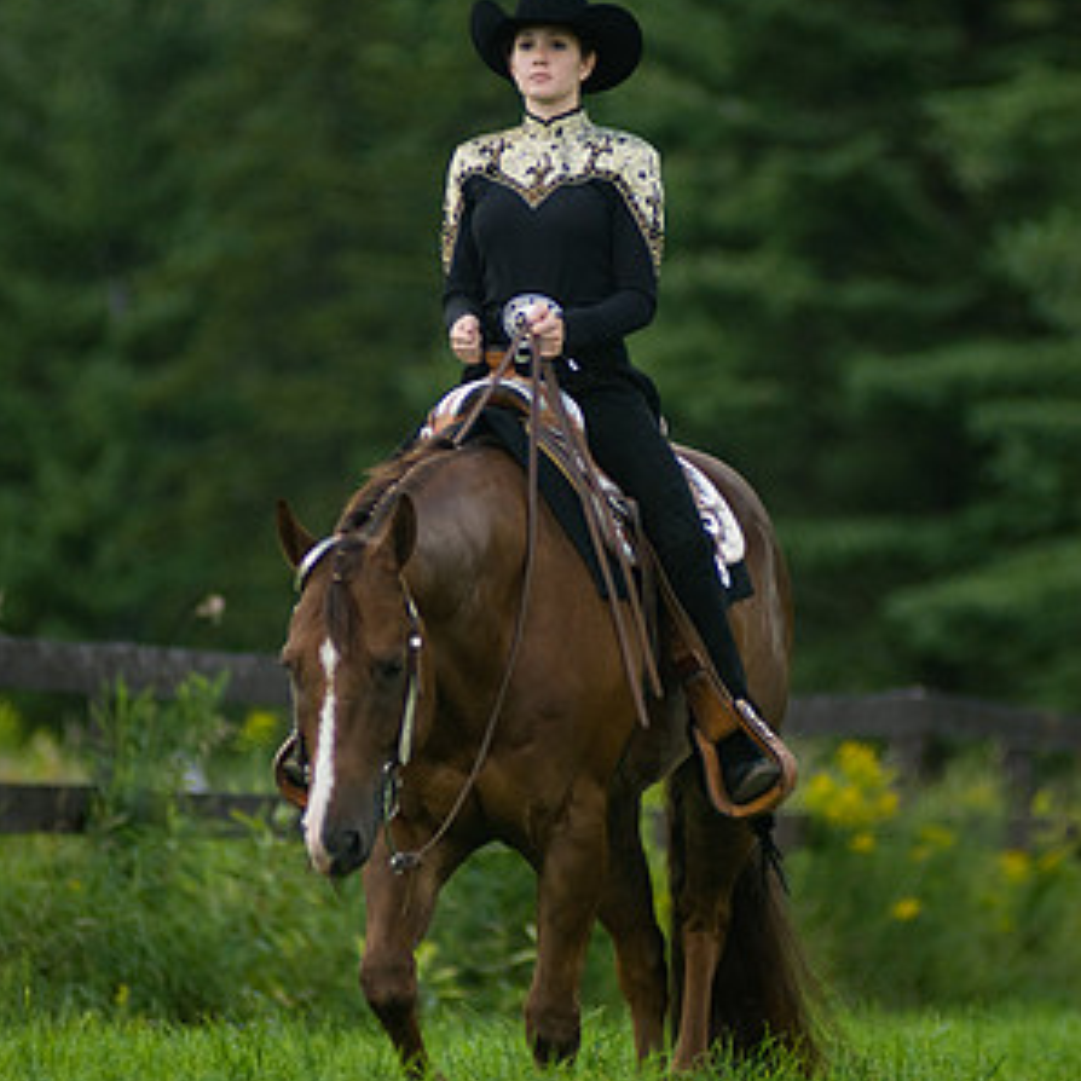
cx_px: 539
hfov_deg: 4.6
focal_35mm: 385
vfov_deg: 4.6
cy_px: 530
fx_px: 13602
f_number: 2.8
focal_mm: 200
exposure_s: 1/800
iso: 160
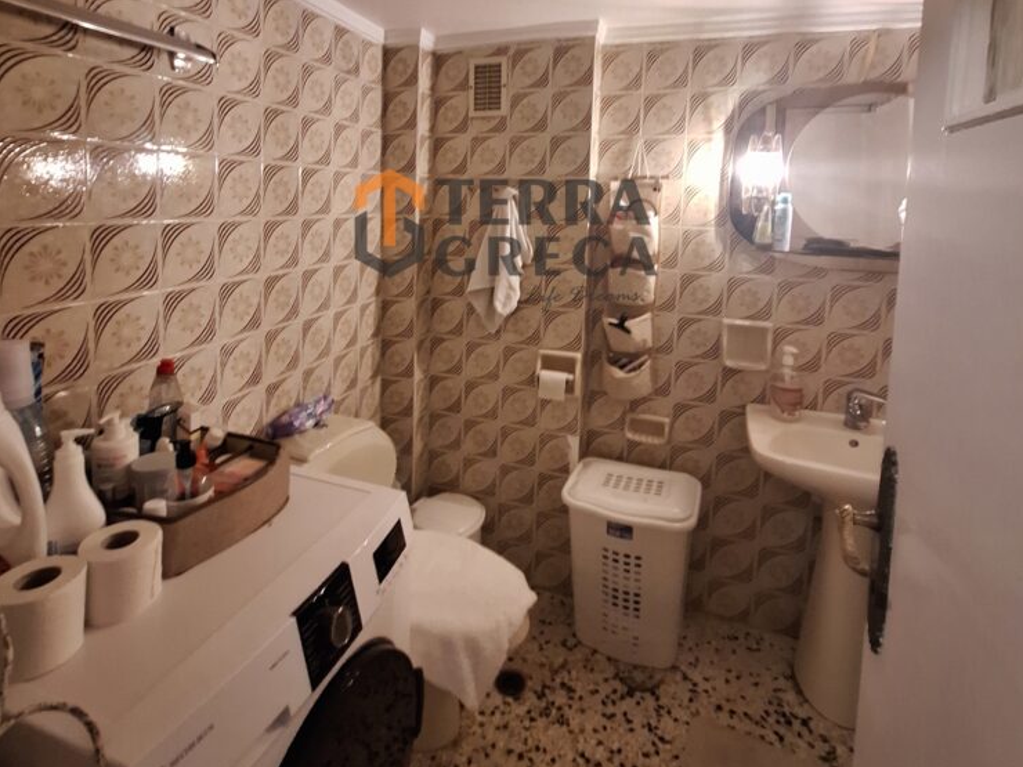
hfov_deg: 87.8
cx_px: 506
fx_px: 532
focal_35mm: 18
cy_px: 240
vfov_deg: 69.0
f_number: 2.2
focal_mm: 1.74
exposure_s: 1/20
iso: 500
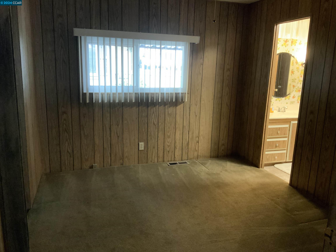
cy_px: 126
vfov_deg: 48.2
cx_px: 168
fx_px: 281
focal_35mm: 29
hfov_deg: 61.7
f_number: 1.8
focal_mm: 3
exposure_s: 1/30
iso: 400
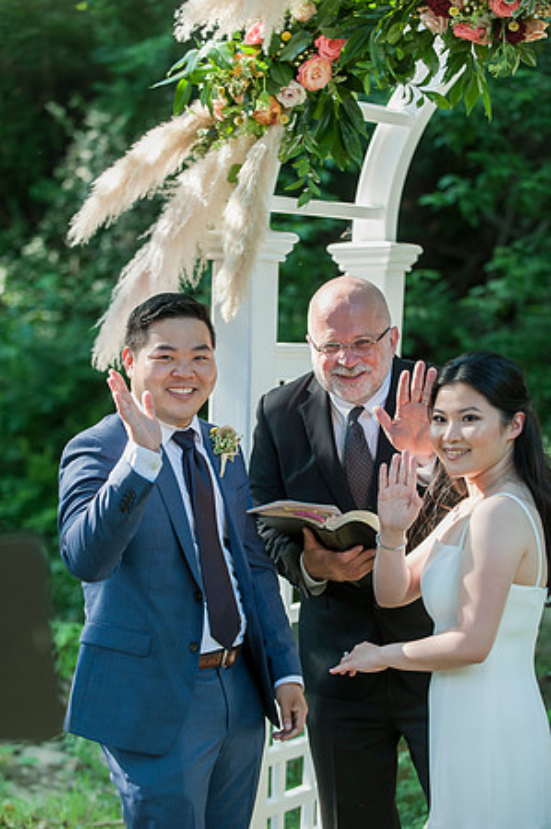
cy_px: 414
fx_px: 2186
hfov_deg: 14.4
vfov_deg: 21.5
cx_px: 276
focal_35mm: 95
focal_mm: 95
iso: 800
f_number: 3.5
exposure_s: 1/800
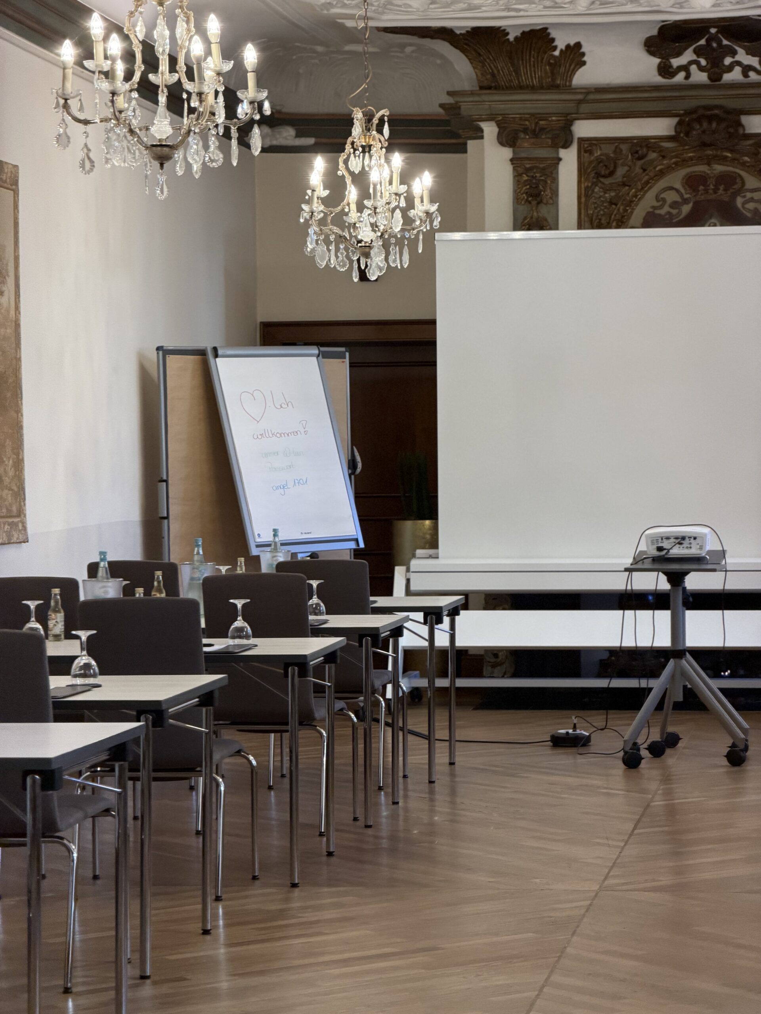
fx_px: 2931
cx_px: 380
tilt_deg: -0.4
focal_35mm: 100
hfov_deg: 14.8
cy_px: 507
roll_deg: +0.1
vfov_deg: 19.6
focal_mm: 16.89
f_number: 2.8
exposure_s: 1/50
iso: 250
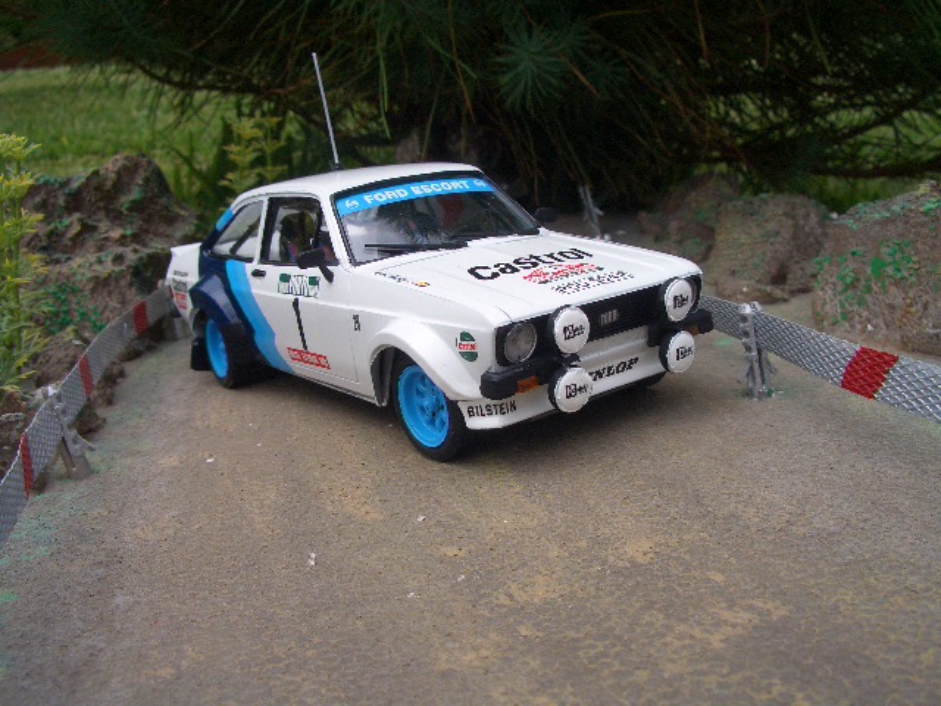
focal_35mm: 35
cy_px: 353
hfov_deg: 52.6
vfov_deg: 40.7
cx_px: 470
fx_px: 951
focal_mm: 5.8
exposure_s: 1/500
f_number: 4.3
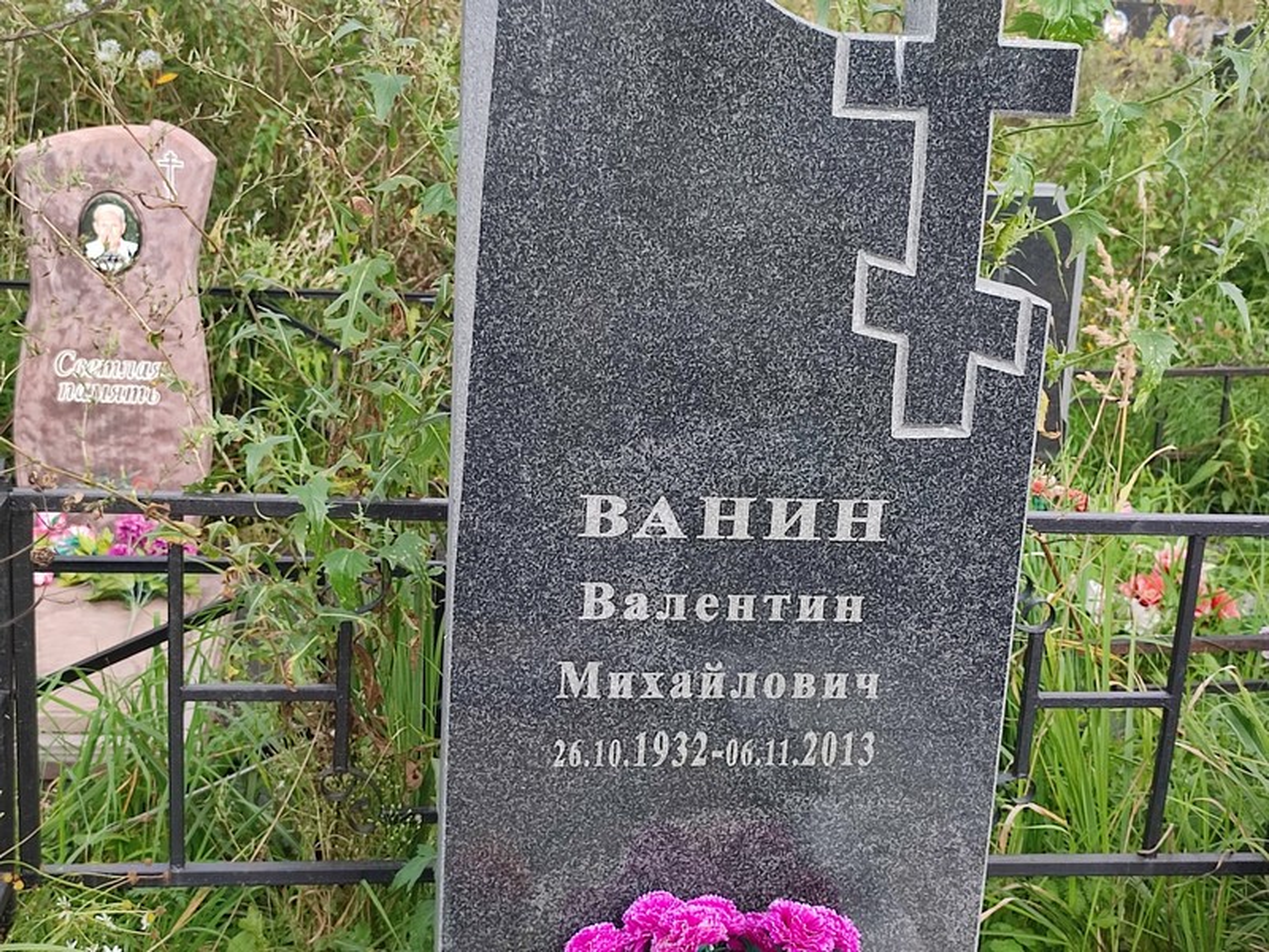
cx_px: 634
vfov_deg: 54.9
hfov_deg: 69.4
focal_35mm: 25
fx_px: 916
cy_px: 476
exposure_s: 1/194
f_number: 1.9
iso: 50
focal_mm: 6.04
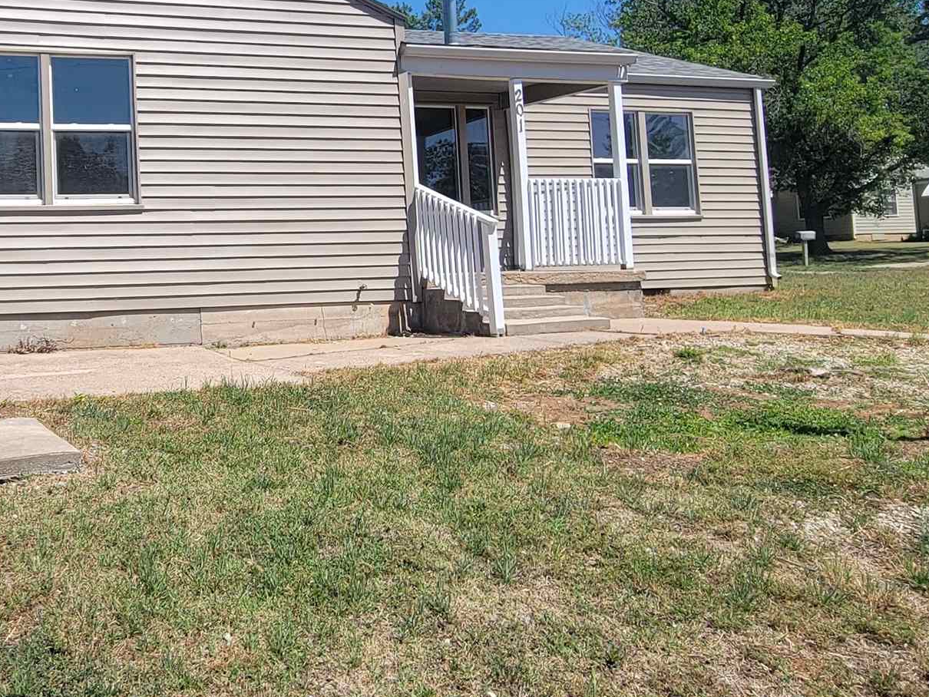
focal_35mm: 33
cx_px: 117
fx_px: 886
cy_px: 228
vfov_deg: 42.3
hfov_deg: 50.0
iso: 50
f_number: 2.2
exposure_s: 1/1623
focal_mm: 2.2
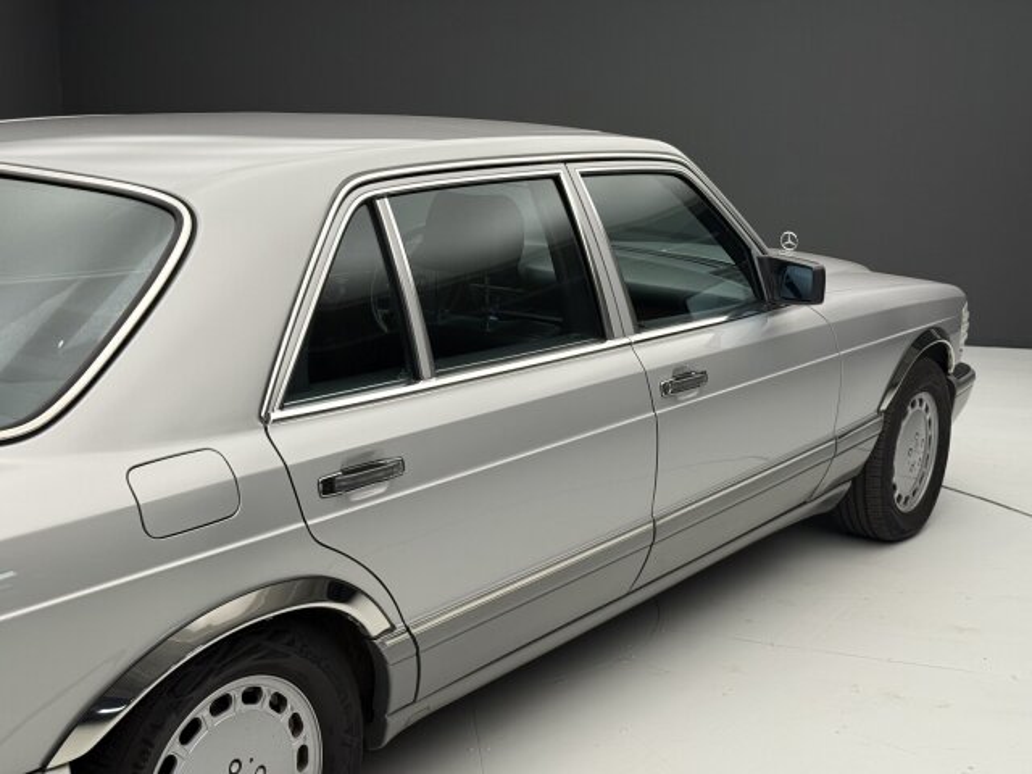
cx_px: 516
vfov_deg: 30.3
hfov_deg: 39.7
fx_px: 1431
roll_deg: -1.0
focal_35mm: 48
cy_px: 387
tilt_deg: -12.9
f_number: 1.78
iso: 80
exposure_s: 1/98
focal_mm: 6.76
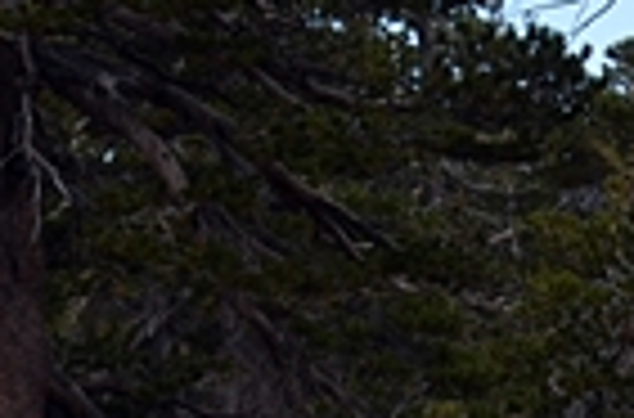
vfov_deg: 6.7
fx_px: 3531
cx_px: -558
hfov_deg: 9.7
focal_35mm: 201
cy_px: -261
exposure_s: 1/320
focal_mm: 21
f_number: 7.1
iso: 100
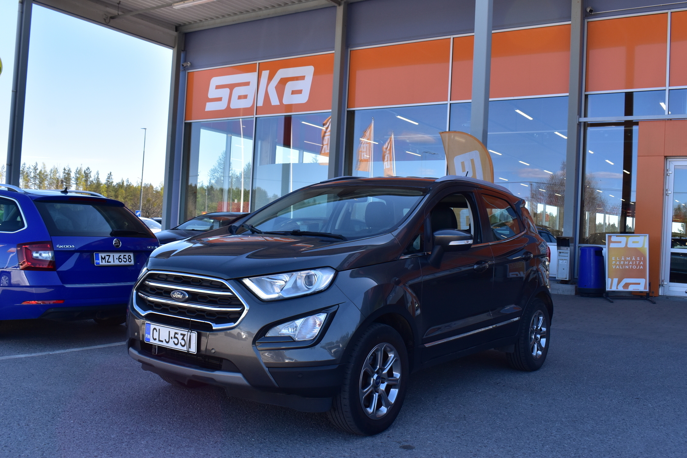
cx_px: 344
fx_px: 658
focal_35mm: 34
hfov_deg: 55.1
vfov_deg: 38.4
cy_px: 229
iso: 400
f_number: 11
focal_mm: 23
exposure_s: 1/350
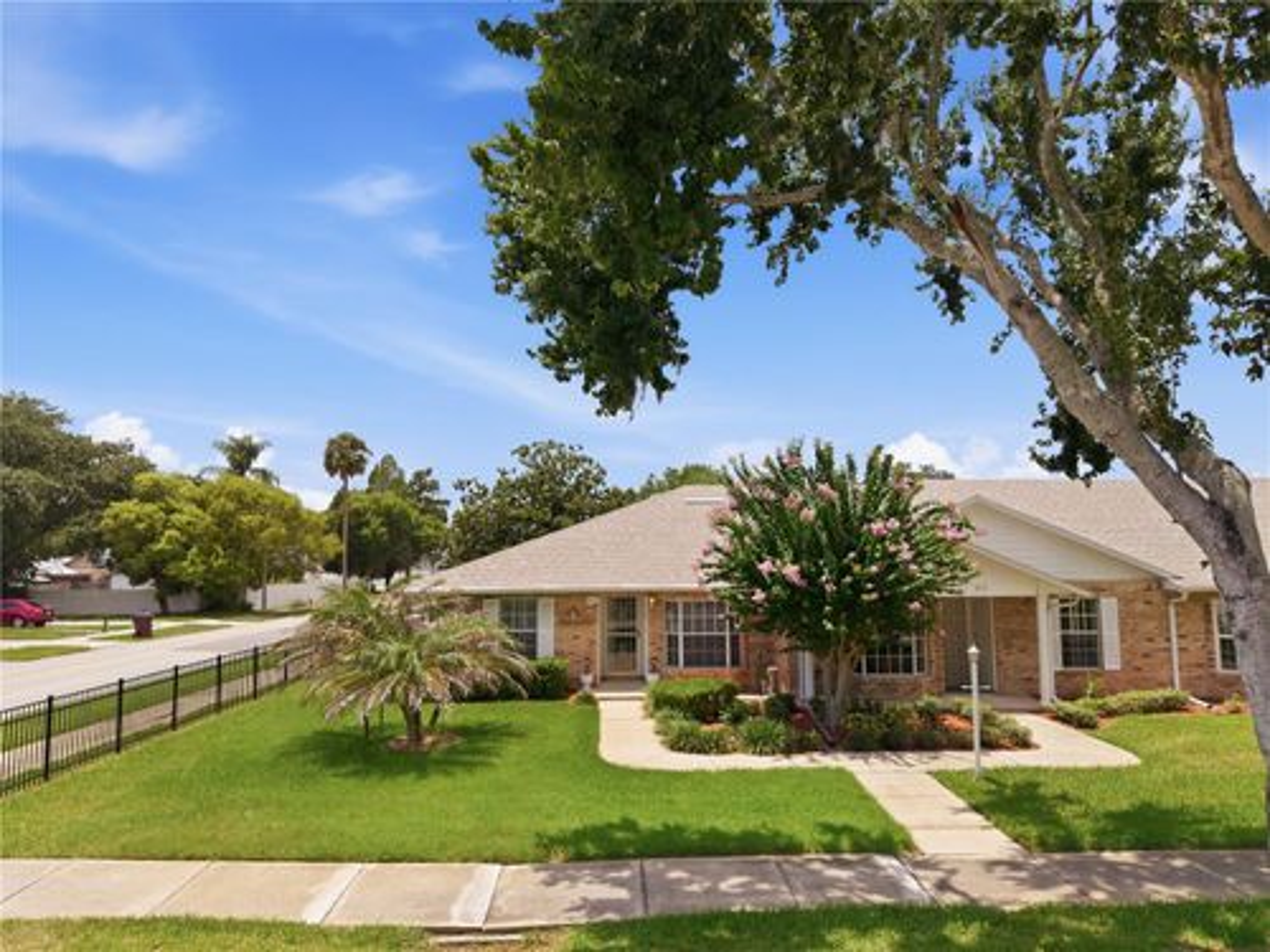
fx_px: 881
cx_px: 635
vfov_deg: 56.8
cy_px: 476
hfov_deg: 71.6
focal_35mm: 24
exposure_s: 1/100
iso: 100
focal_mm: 8.7
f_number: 1.8
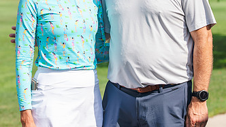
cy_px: -4
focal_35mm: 128
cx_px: 94
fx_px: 767
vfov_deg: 9.4
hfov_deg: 16.7
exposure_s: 1/500
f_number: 4
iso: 80
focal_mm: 70
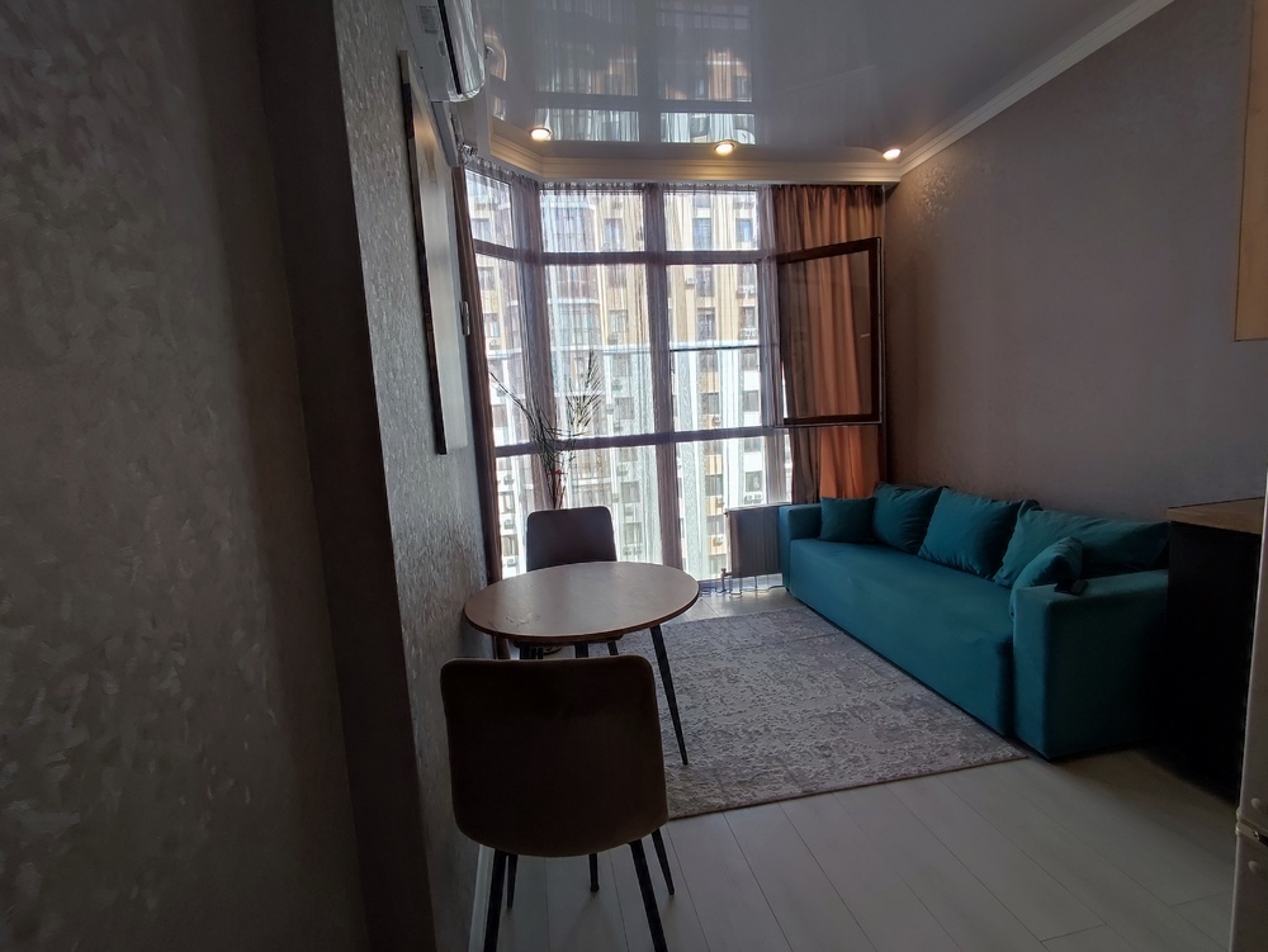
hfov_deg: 94.5
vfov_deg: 78.2
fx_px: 586
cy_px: 476
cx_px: 634
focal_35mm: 16
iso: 50
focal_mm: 1.65
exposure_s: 1/110
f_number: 2.2
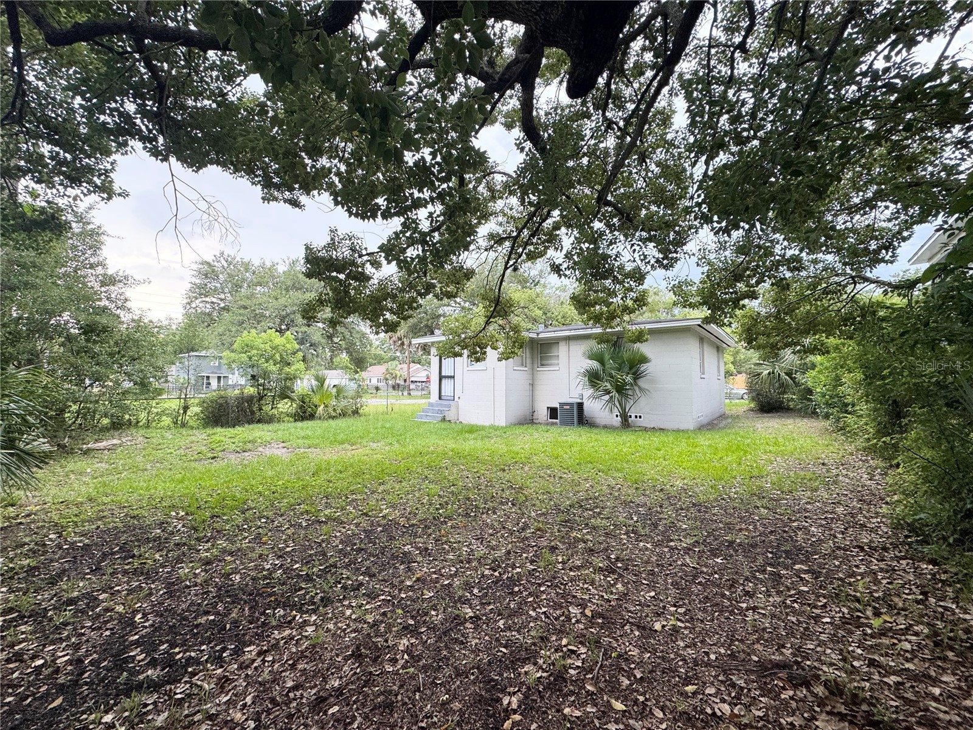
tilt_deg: +2.6
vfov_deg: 85.7
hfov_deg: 102.1
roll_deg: +0.6
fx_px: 394
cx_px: 486
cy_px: 365
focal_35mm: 14
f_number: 2.2
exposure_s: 1/99
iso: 125
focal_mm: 2.22
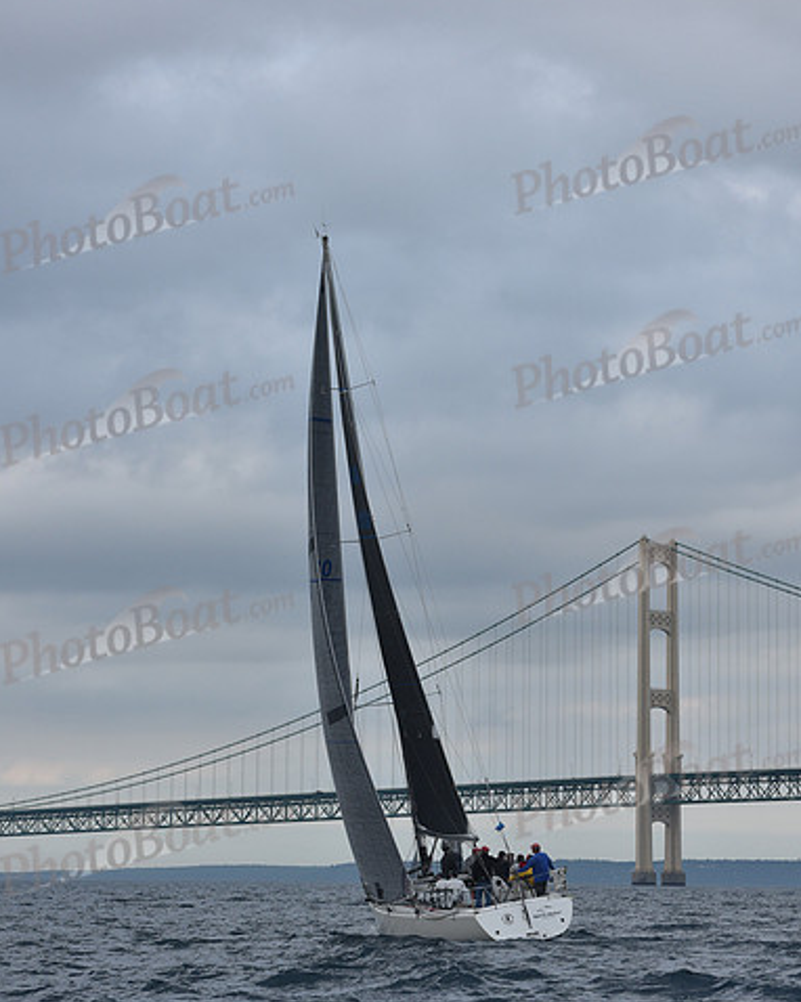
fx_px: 3380
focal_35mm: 114
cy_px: 493
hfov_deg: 13.5
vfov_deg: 16.9
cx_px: 404
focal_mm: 100
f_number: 8
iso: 400
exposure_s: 1/800
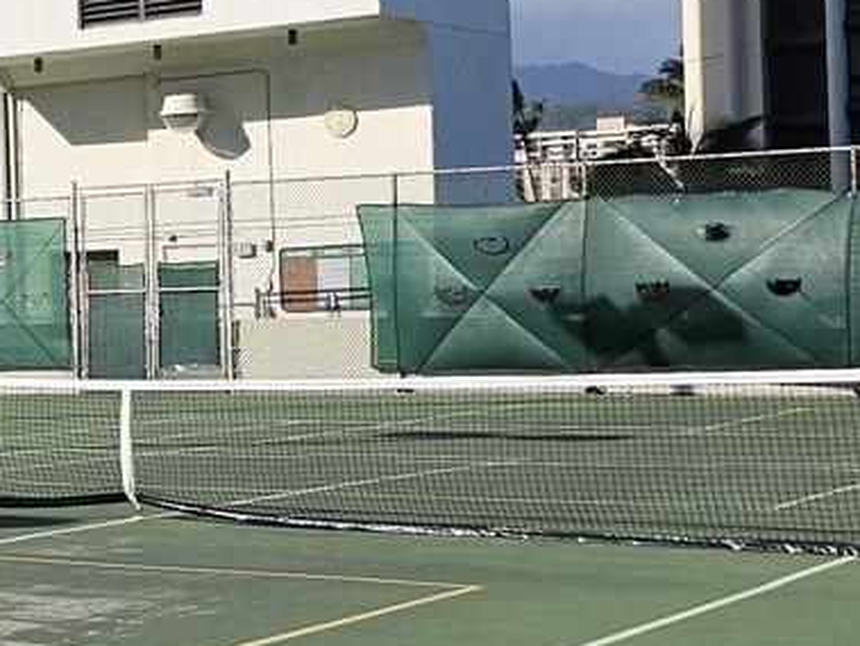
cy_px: 256
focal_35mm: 97
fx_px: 2412
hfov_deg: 17.4
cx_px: -565
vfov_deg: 15.3
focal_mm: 6.3
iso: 10
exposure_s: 1/895
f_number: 1.7
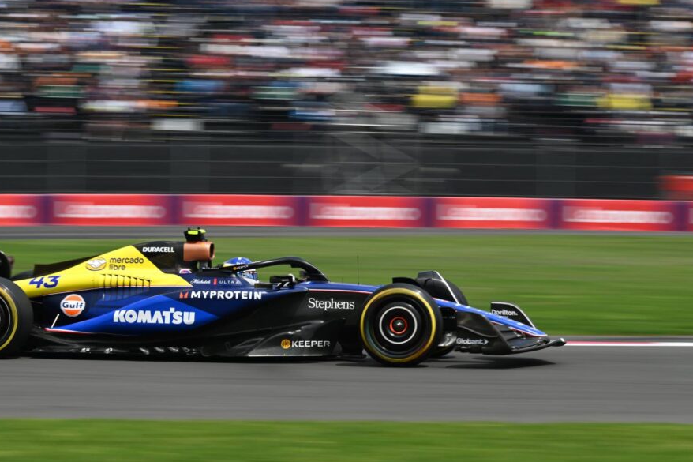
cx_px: 275
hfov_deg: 9.4
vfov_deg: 6.2
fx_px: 4234
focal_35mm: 220
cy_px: 211
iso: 40
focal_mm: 165
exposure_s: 1/60
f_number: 13
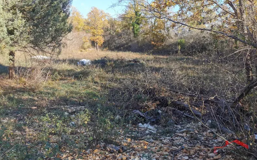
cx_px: 128
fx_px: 203
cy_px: 70
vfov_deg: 43.0
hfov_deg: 64.7
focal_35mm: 29
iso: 50
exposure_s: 1/1172
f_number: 1.6
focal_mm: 5.56
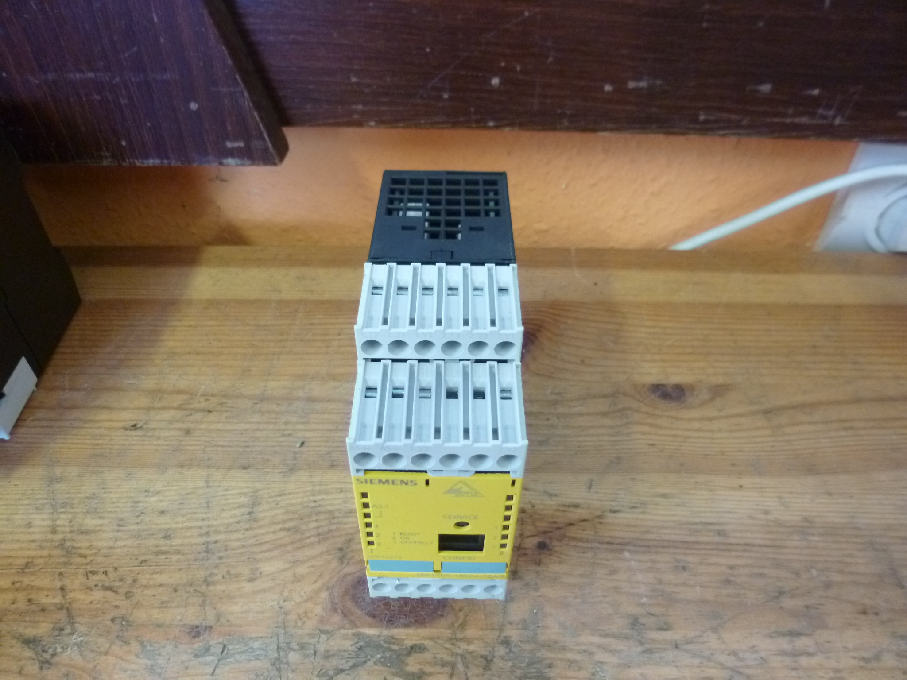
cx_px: 454
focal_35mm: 25
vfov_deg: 54.9
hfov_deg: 69.4
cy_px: 340
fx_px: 655
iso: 400
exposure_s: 1/15
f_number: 3.1
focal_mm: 4.5
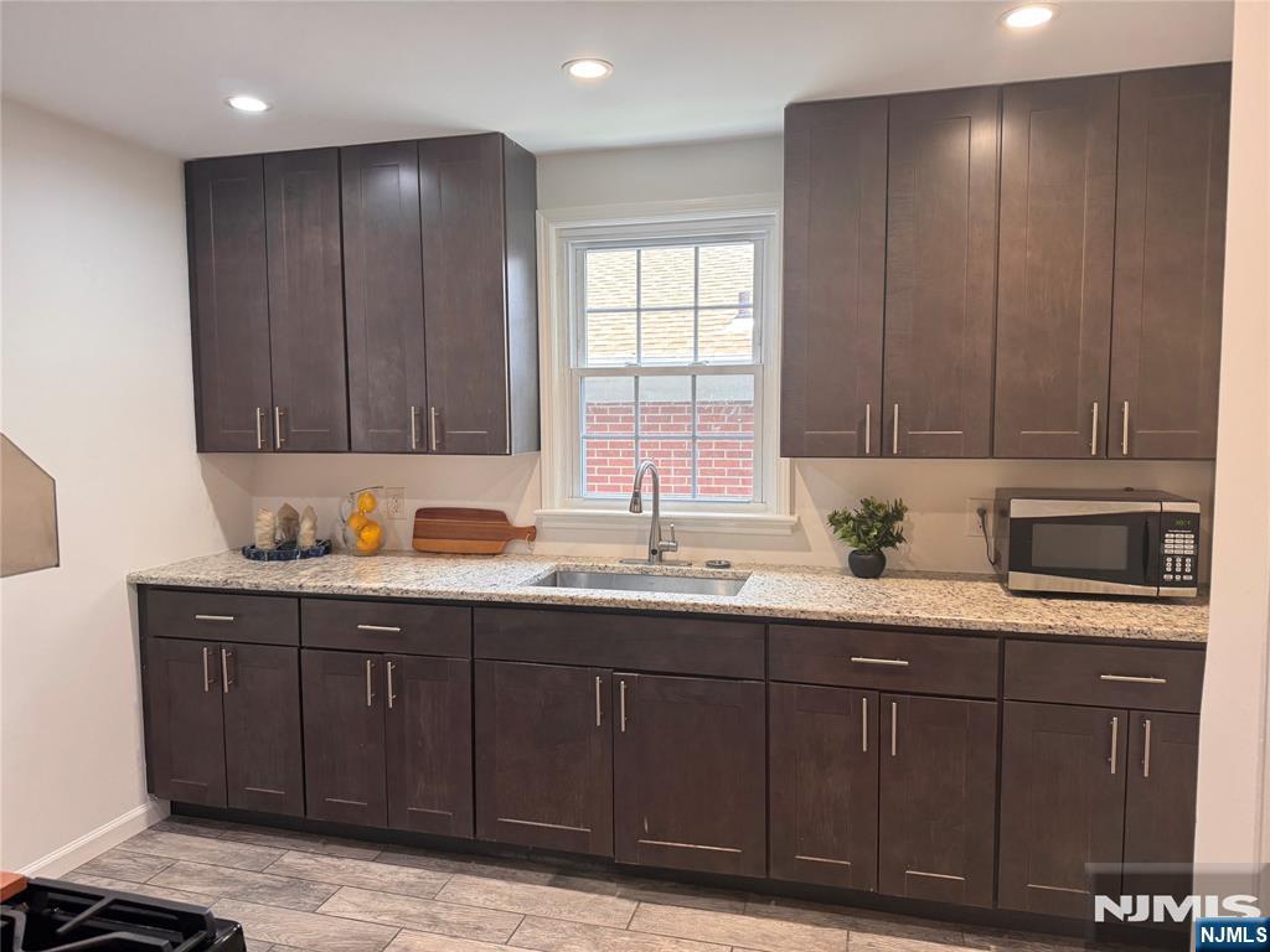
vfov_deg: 56.8
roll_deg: +1.1
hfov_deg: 71.6
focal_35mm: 24
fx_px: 881
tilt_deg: -5.1
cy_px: 476
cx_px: 635
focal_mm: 6.76
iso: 200
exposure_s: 1/120
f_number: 1.78
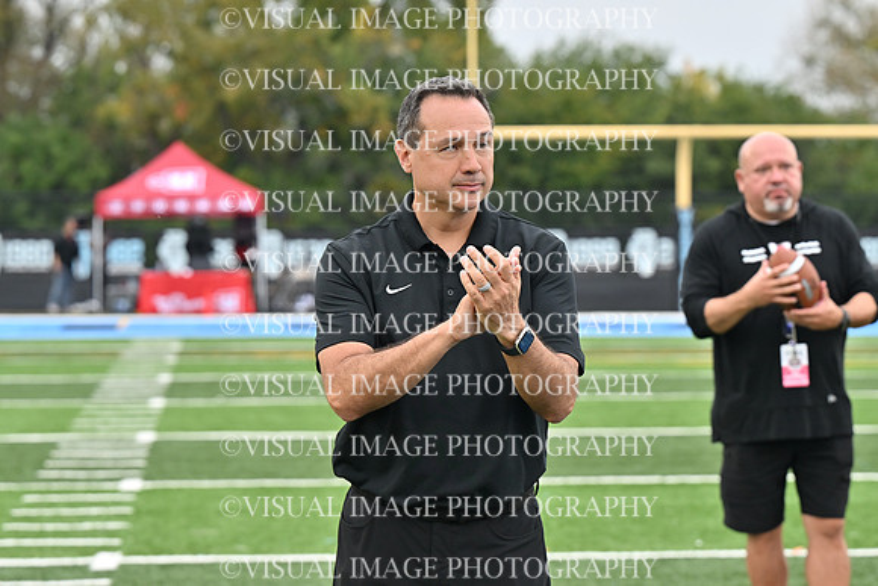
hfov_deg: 14.4
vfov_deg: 9.7
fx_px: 3464
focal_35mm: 142
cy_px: 293
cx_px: 439
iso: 400
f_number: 4
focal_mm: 95
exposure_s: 1/320
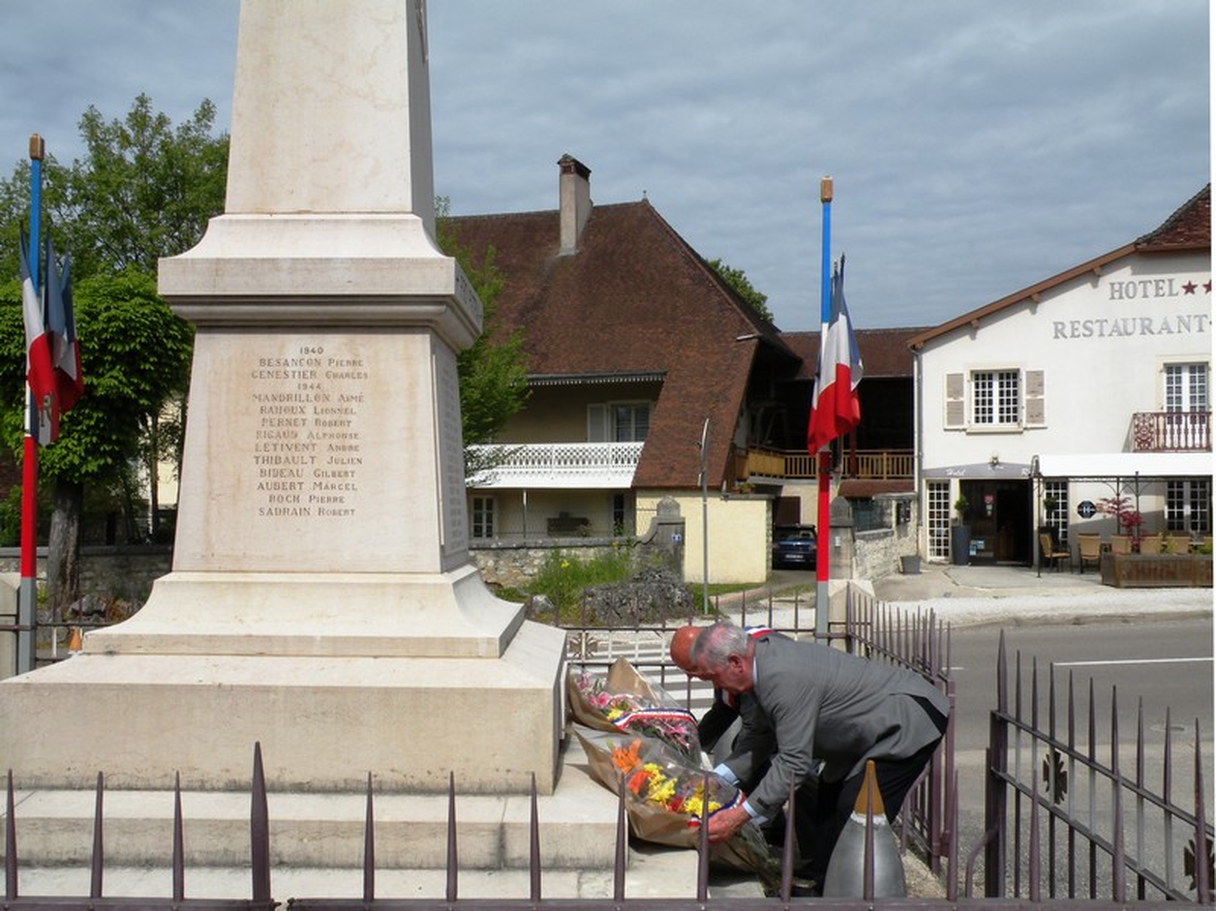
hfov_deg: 55.4
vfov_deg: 42.9
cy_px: 456
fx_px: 1159
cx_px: 608
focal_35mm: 33
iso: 64
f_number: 8
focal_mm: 5.8
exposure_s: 1/376
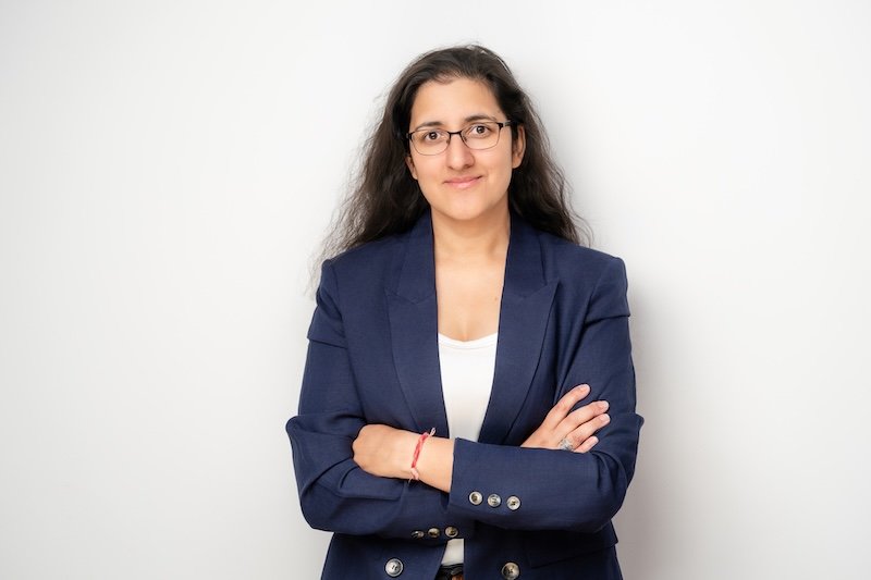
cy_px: 290
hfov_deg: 32.9
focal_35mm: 61
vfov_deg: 22.3
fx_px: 1475
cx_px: 436
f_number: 4
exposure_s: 1/250
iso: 50
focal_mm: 61
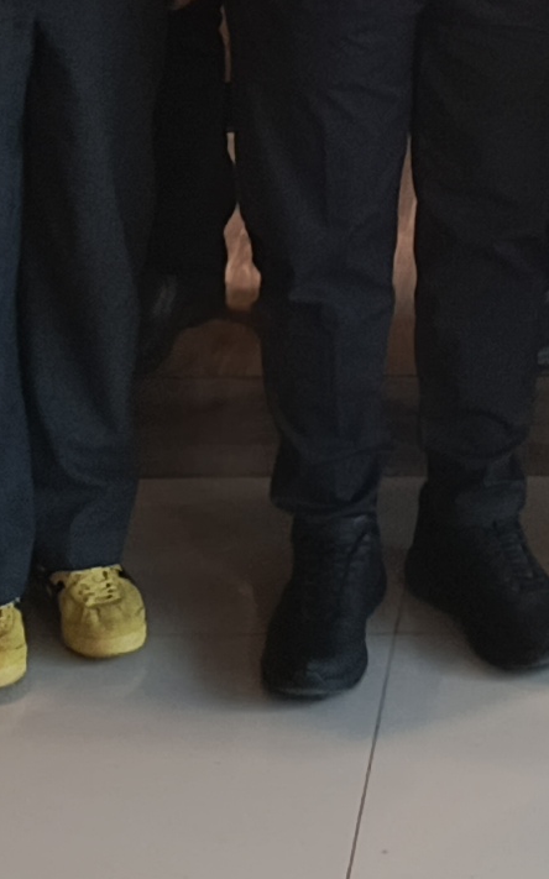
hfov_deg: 9.1
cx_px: 678
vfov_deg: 13.1
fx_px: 3401
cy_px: -762
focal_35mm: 142
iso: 2167
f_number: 1.75
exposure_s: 1/50
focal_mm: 5.25
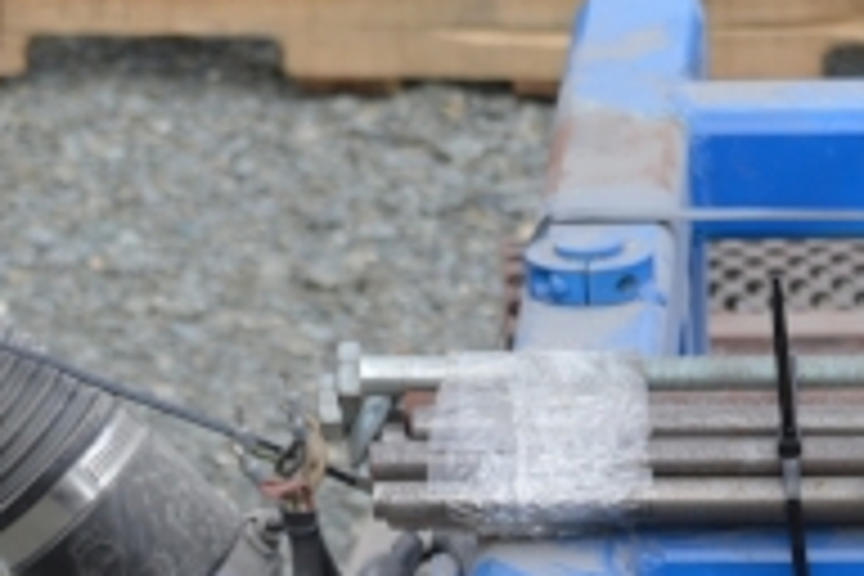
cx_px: 765
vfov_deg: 5.0
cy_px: 1303
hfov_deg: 7.7
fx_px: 6384
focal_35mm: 266
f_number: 6.3
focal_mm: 34
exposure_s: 1/160
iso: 100
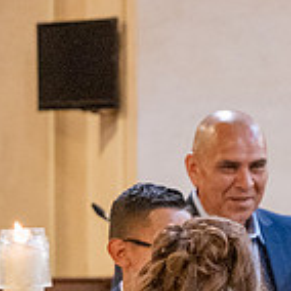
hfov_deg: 5.2
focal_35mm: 336
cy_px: 376
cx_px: 377
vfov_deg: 5.2
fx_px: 3196
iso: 3200
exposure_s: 1/200
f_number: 4
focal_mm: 97
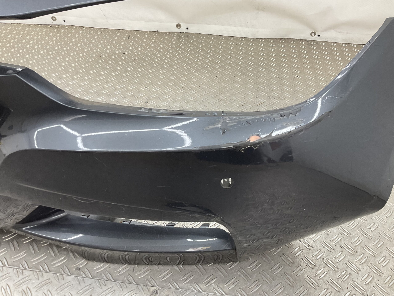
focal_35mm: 29
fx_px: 330
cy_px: 148
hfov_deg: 61.7
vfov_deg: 48.2
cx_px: 197
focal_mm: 3
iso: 40
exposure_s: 1/100
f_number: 1.8
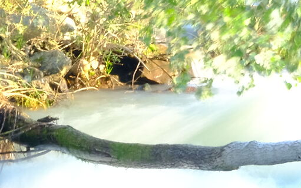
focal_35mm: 1375
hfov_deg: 1.5
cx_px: -5
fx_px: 11276
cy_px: 352
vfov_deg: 1.0
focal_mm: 191.6
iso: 160
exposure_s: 1/2
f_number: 22
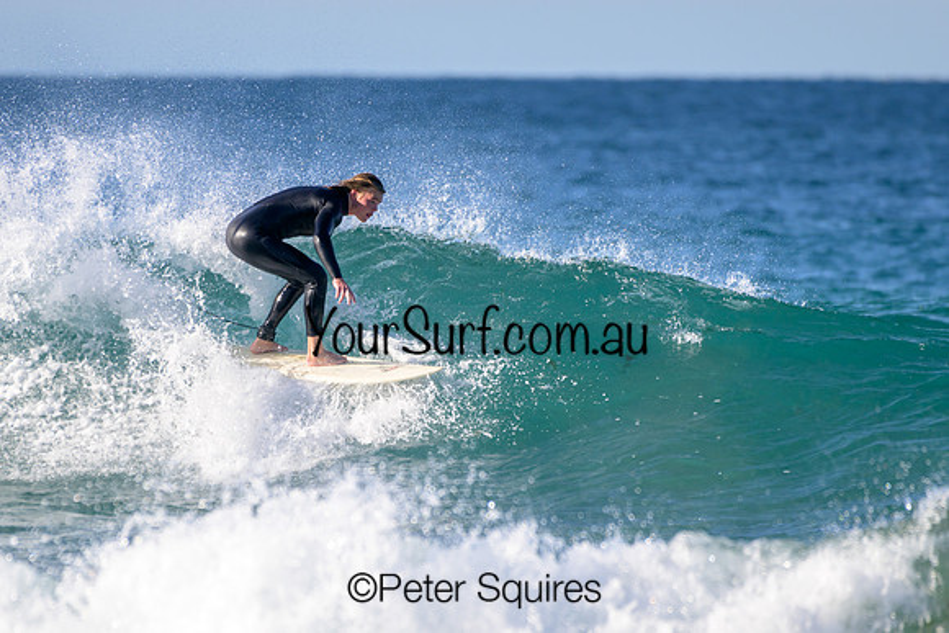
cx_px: 429
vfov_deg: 2.0
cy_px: 384
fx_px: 18088
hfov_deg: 3.0
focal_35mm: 686
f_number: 5.6
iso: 320
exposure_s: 1/2000
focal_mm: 500
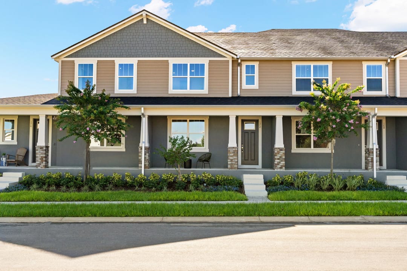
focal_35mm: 36
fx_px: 407
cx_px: 204
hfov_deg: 53.2
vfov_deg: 36.8
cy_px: 136
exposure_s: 1/1250
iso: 400
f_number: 7.1
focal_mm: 24
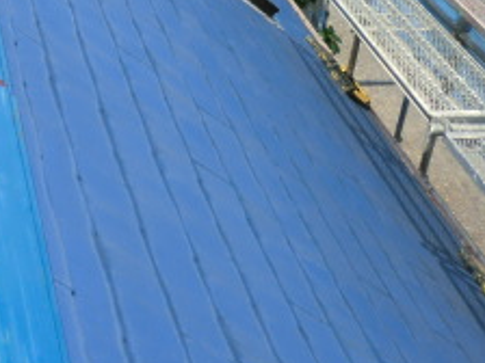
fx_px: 1079
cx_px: 2
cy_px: -58
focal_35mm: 77
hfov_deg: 24.2
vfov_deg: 18.3
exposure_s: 1/1000
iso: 50
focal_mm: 4.9
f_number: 3.2
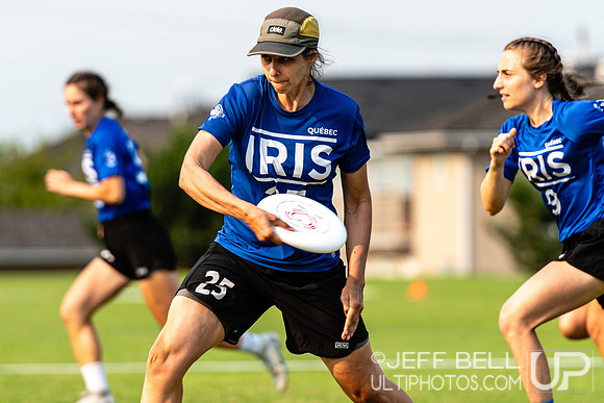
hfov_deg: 5.5
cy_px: 175
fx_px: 6236
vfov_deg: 3.7
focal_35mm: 372
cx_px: 262
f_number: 3.2
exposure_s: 1/1250
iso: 100
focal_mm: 200
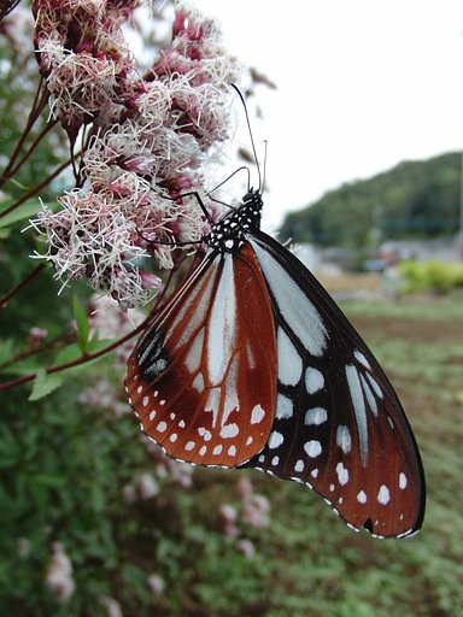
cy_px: 308
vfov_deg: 50.1
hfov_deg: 38.7
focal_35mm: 37
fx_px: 660
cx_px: 232
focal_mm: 6.42
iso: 100
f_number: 3.6
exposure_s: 1/320
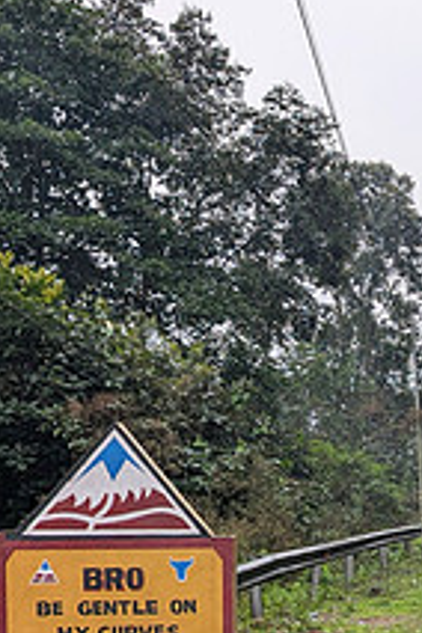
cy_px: 489
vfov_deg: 29.1
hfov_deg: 17.1
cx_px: 713
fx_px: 1196
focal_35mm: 68
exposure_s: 1/47.9
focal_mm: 6.9
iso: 21
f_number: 1.68
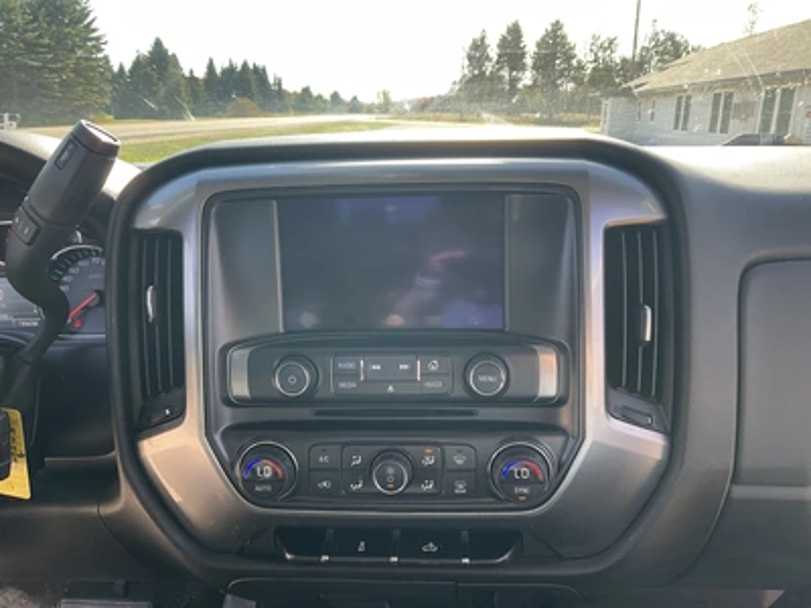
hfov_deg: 61.7
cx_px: 406
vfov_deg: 48.2
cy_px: 304
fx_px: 679
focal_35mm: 29
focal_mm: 3
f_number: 1.8
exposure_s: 1/122
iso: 20
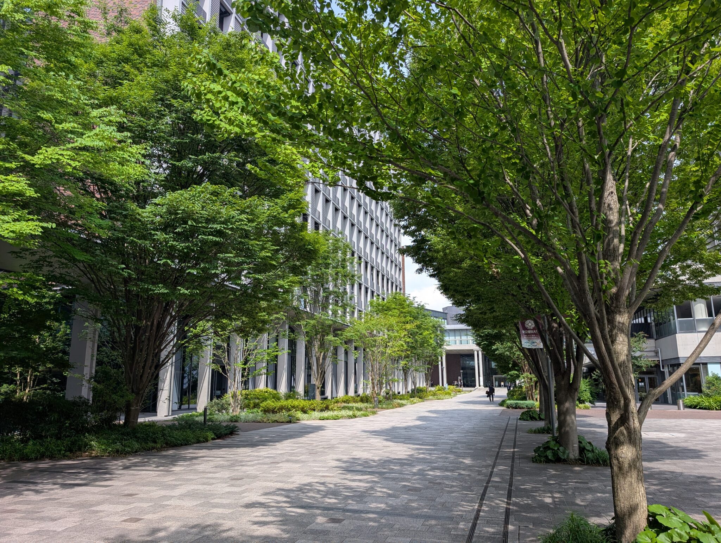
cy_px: 272
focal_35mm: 24
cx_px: 360
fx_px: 501
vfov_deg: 56.9
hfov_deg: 71.5
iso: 20
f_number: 1.68
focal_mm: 6.9
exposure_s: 1/756
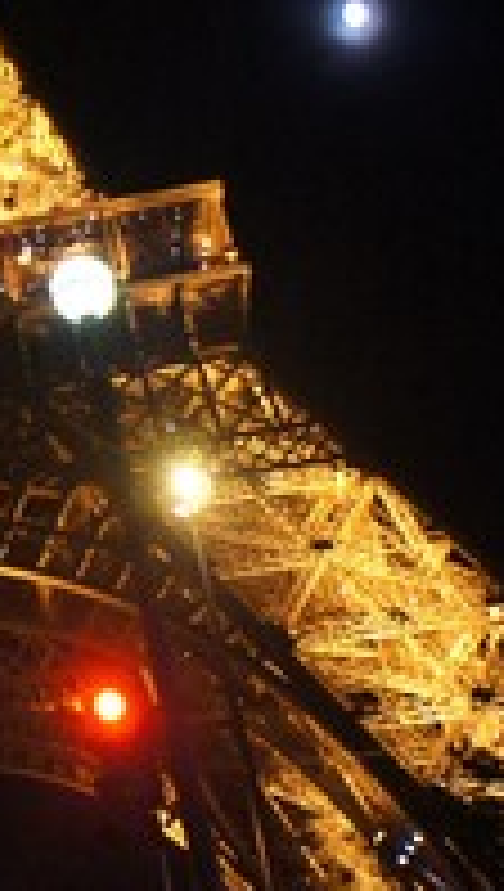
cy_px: 153
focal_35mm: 76
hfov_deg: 14.9
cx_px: -232
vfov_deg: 27.2
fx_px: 1798
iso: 1600
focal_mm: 16
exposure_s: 1/50
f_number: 2.8
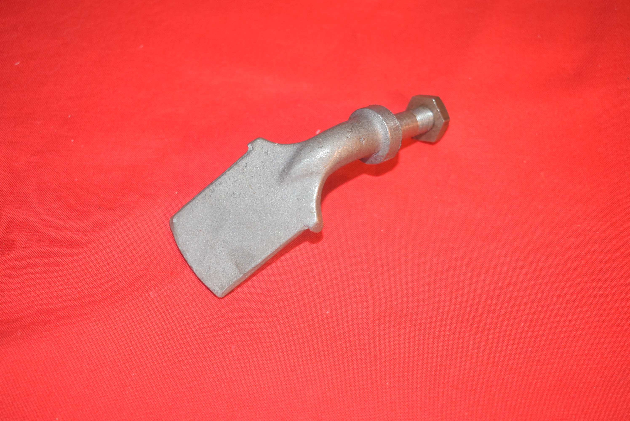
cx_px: 315
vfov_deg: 28.1
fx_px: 841
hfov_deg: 41.1
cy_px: 210
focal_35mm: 48
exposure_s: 1/40
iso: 800
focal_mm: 32
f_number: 5
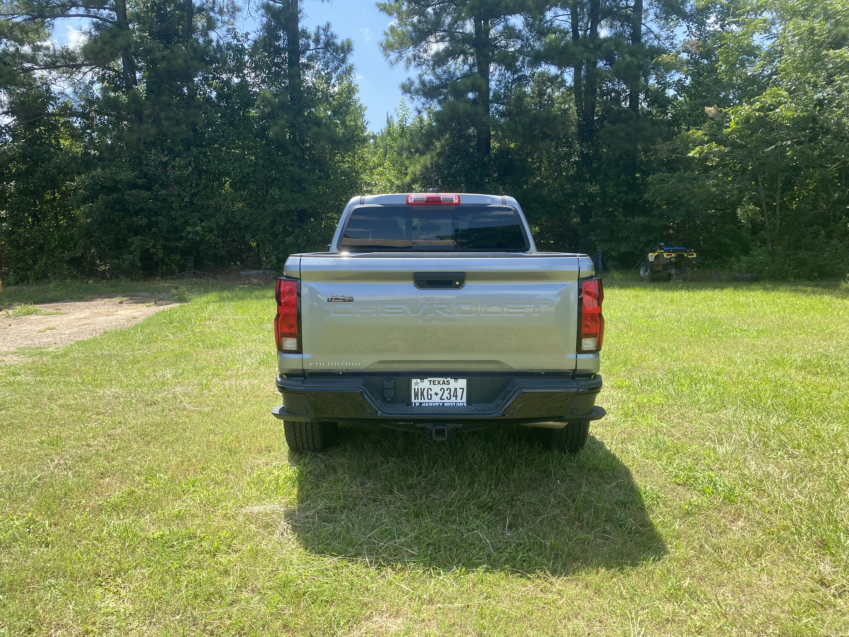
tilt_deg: -7.0
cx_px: 424
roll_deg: -0.9
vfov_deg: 53.1
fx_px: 638
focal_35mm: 26
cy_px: 318
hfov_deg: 67.3
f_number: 1.8
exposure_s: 1/927
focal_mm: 4.25
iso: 32
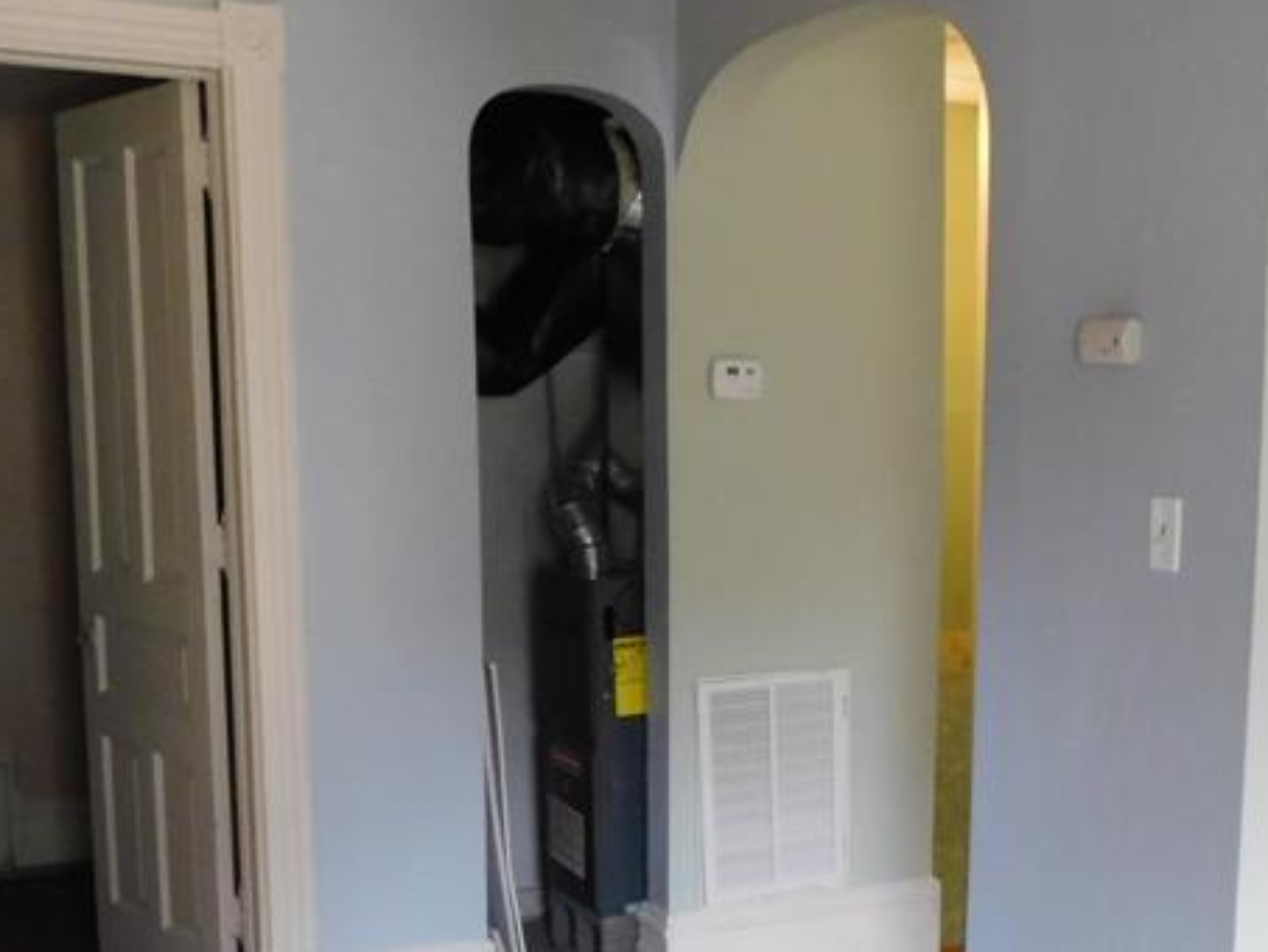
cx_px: 837
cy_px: 781
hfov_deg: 36.5
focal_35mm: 52
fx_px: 1905
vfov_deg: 27.4
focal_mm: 4
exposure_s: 1/13
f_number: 3
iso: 400
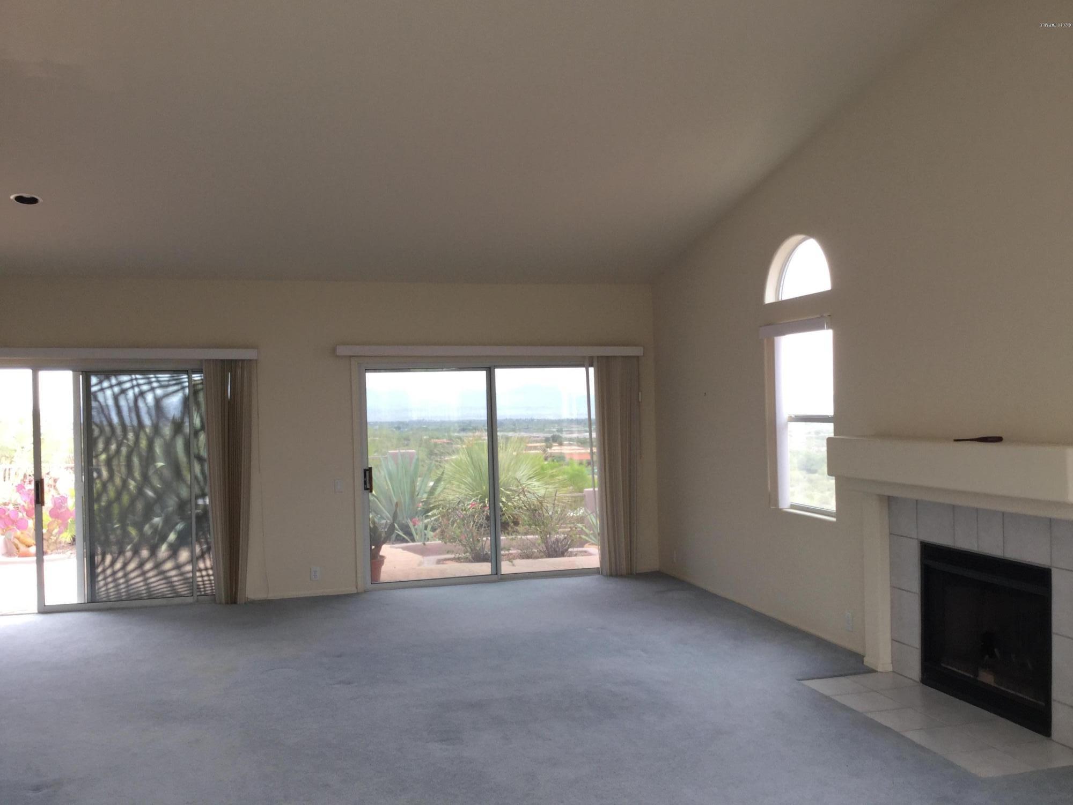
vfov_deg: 45.4
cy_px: 402
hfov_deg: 58.4
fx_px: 961
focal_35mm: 31
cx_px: 536
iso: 32
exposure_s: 1/120
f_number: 2.4
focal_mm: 3.3
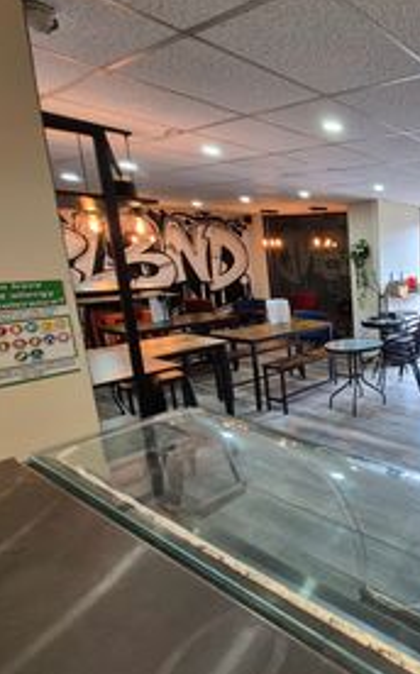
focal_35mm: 20
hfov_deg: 44.8
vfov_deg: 85.0
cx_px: 464
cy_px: 315
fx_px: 367
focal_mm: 1.74
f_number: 2.2
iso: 125
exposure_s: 1/50
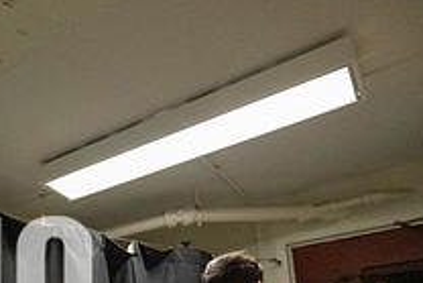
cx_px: -61
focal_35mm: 39
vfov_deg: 30.6
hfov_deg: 39.0
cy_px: 313
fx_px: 459
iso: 10000
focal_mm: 14
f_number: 4
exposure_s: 1/500
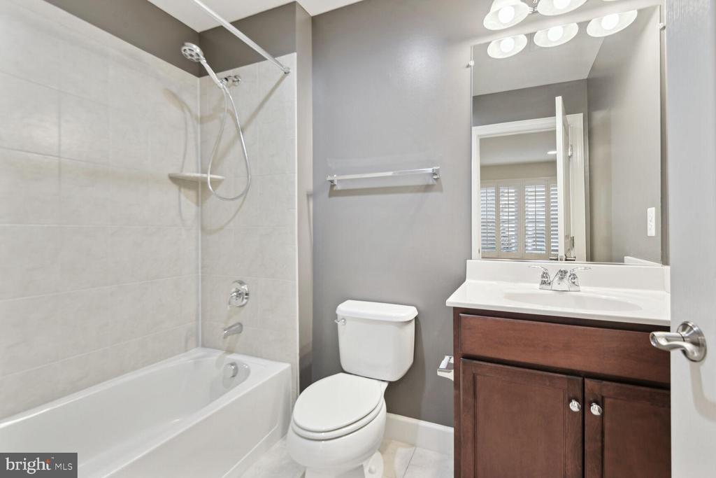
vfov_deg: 73.8
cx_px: 358
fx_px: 318
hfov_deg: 96.7
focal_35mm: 16
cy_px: 239
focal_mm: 16
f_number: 8
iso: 200
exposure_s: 1/4
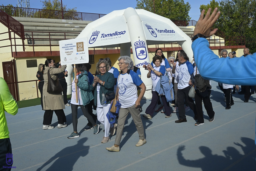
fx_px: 299
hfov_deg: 46.4
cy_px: 86
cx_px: 128
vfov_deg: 31.9
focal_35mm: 42
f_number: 10
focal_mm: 42
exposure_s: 1/1600
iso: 500
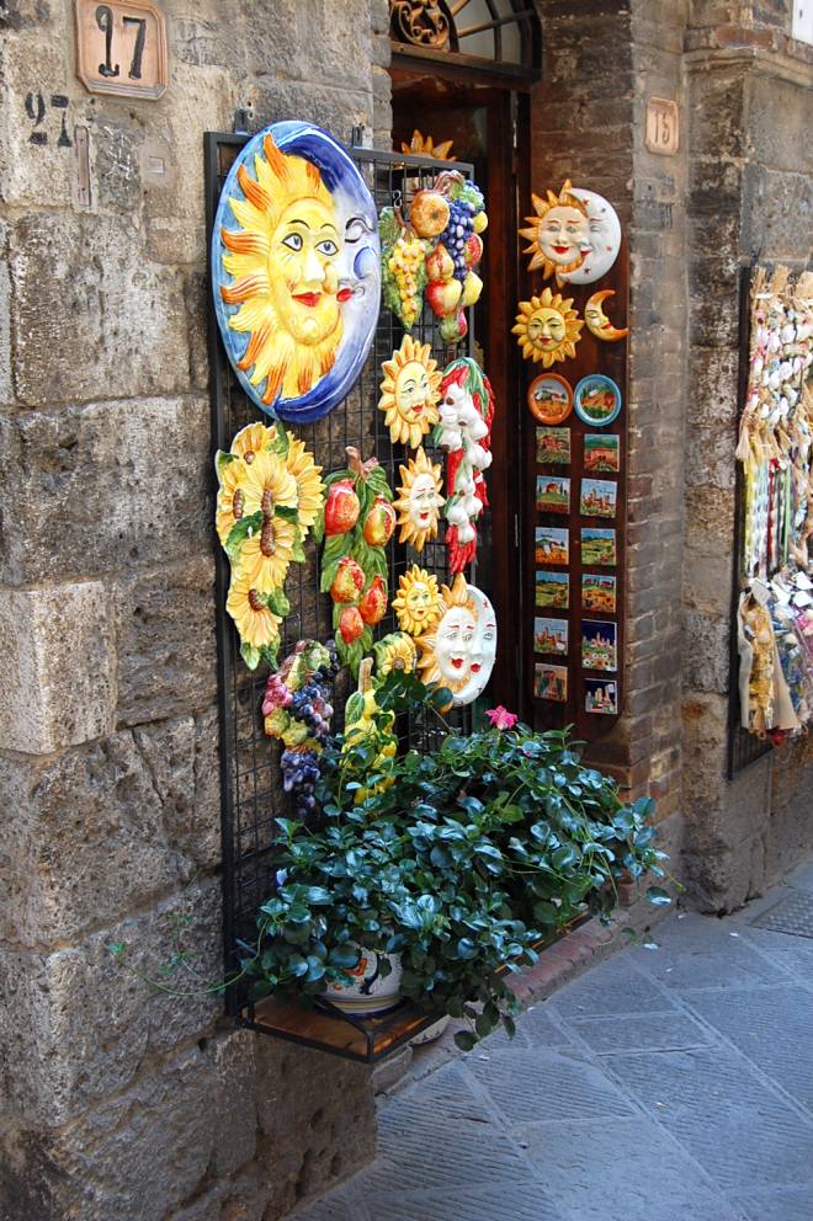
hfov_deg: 28.0
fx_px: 1628
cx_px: 406
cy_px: 610
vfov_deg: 41.1
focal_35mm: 48
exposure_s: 1/60
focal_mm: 32
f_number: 8
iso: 400
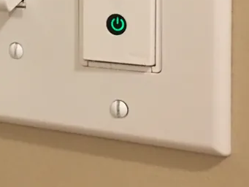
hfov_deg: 18.7
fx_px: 734
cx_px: 1
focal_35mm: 102
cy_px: -9
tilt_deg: -5.9
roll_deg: +1.4
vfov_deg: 14.2
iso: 100
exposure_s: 1/15
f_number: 2.2
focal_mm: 4.15
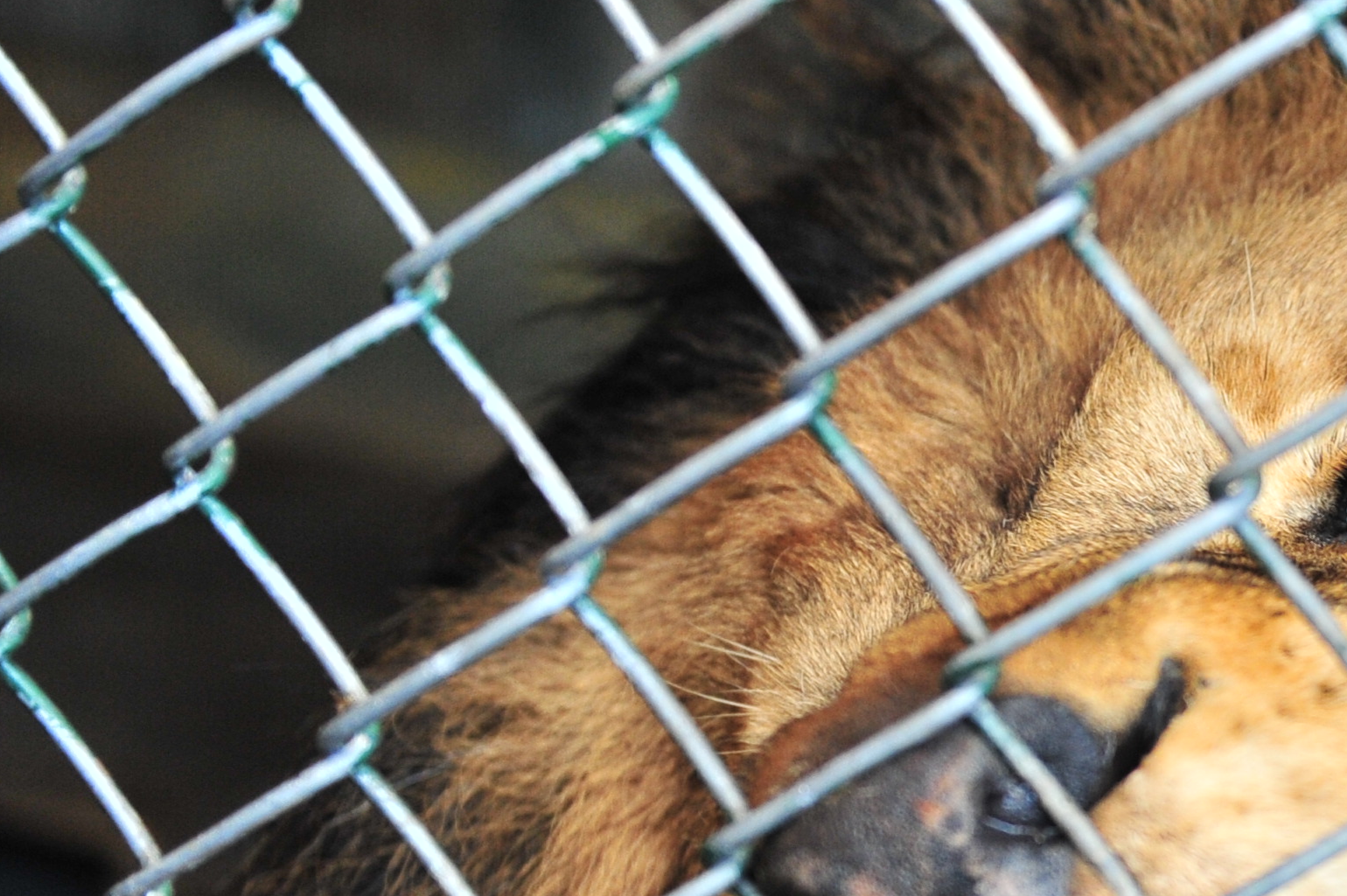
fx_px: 3926
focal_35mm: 105
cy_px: 596
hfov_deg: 18.7
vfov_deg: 13.0
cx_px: 1499
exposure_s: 1/320
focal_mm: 38
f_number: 2.8
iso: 1250
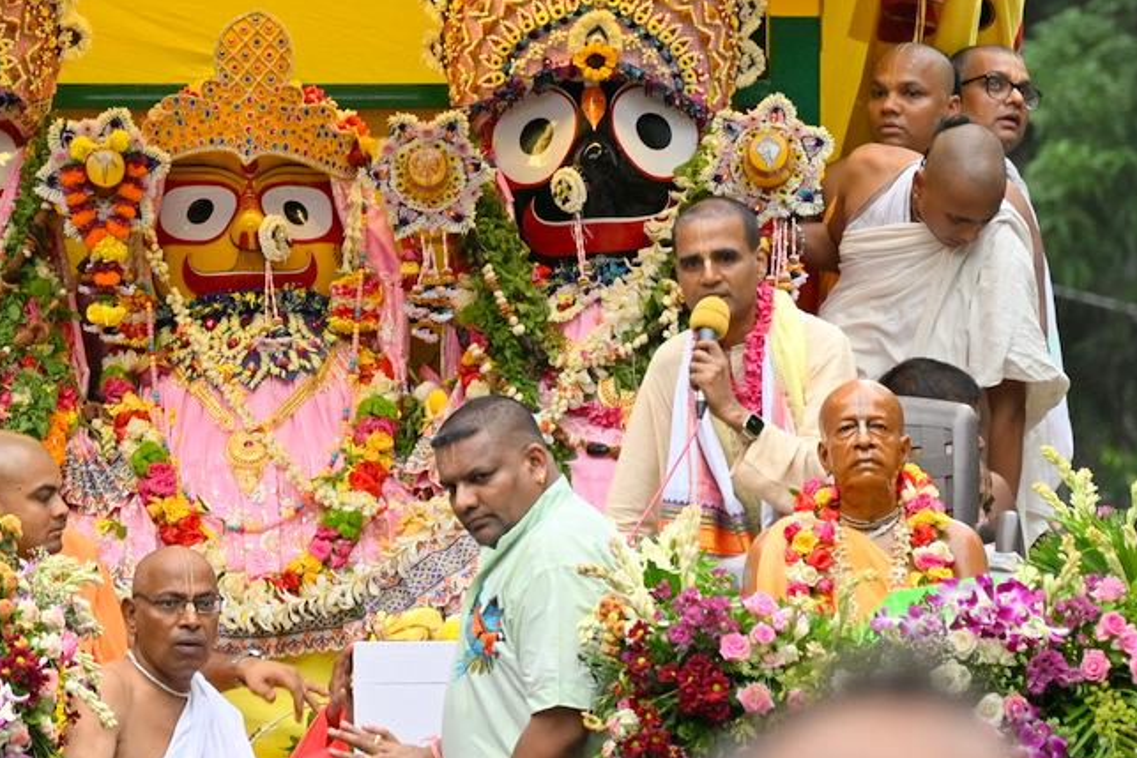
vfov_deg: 2.8
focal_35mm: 498
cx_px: 191
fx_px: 15731
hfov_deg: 4.1
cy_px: 163
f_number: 6.3
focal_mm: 200
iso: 800
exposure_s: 1/125
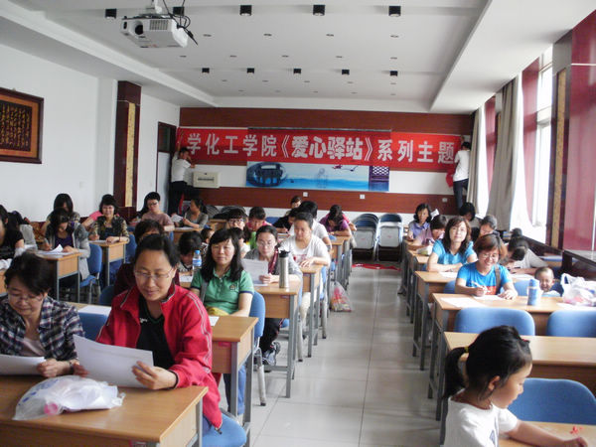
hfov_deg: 51.4
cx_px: 298
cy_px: 224
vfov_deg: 39.7
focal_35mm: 36
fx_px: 620
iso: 400
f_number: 3.5
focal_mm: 6.3
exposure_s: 1/80
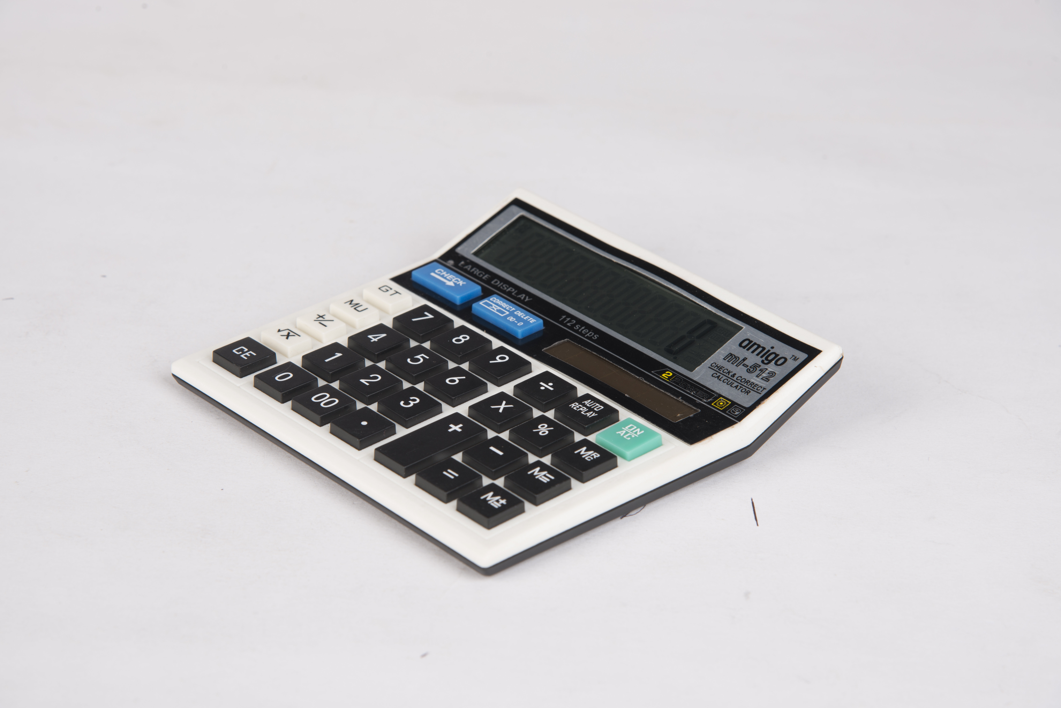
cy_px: 354
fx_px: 3302
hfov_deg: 18.3
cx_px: 530
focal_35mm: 112
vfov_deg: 12.2
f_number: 11
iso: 100
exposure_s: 1/125
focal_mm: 112
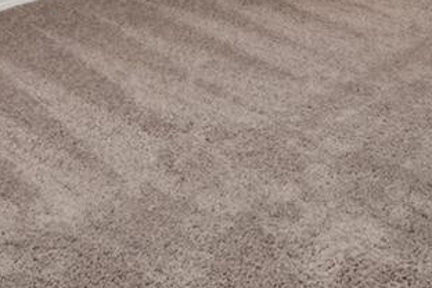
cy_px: -310
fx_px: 924
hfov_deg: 26.2
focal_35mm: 77
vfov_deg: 14.4
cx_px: 147
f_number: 8
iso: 800
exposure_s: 1/13
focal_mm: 10
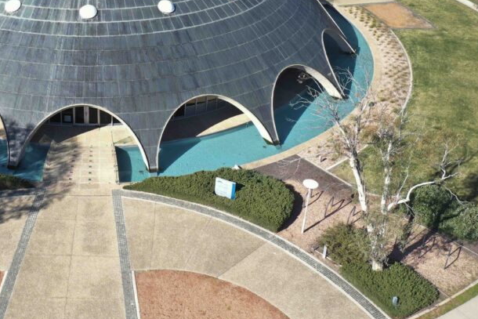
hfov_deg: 40.0
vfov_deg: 28.0
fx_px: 624
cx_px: 88
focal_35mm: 47
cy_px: 58
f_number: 4.5
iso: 100
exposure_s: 1/100
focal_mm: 10.26
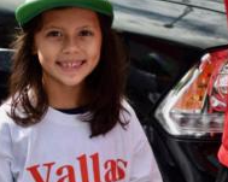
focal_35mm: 130
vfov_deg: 11.8
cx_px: 123
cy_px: 102
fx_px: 878
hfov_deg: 14.8
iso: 200
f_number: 3.2
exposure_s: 1/1000
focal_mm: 35
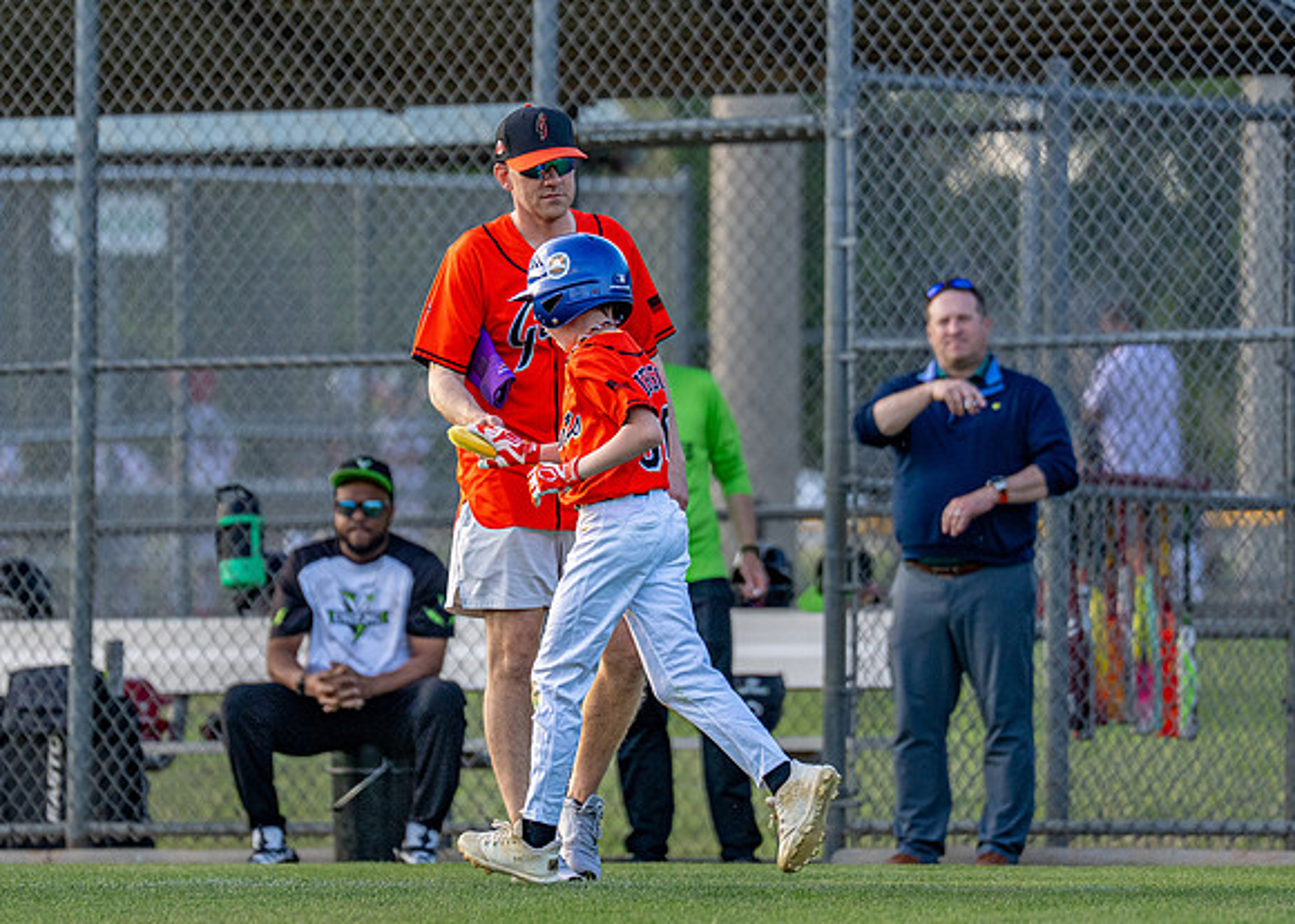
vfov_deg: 3.8
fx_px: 14098
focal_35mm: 383
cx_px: 553
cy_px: 335
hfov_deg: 5.3
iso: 400
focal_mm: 200
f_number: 2.8
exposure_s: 1/2000
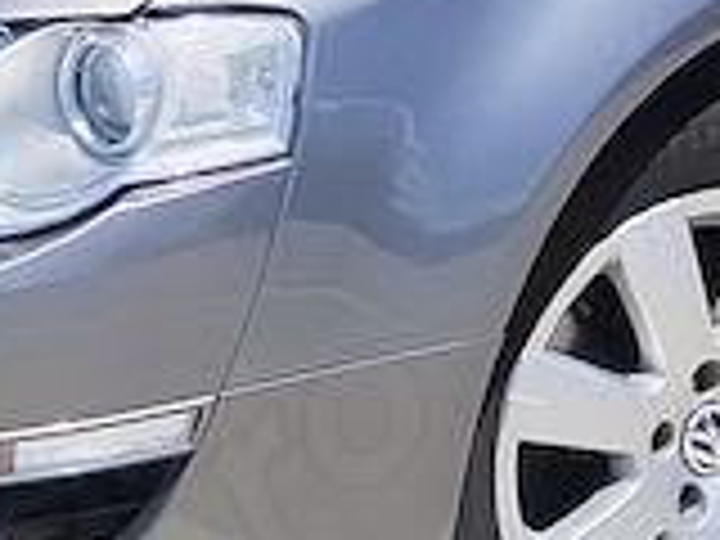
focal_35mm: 163
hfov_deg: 12.1
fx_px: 3390
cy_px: -360
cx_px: 468
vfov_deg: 8.8
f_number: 1.9
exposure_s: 1/1038
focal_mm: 4.95
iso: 100
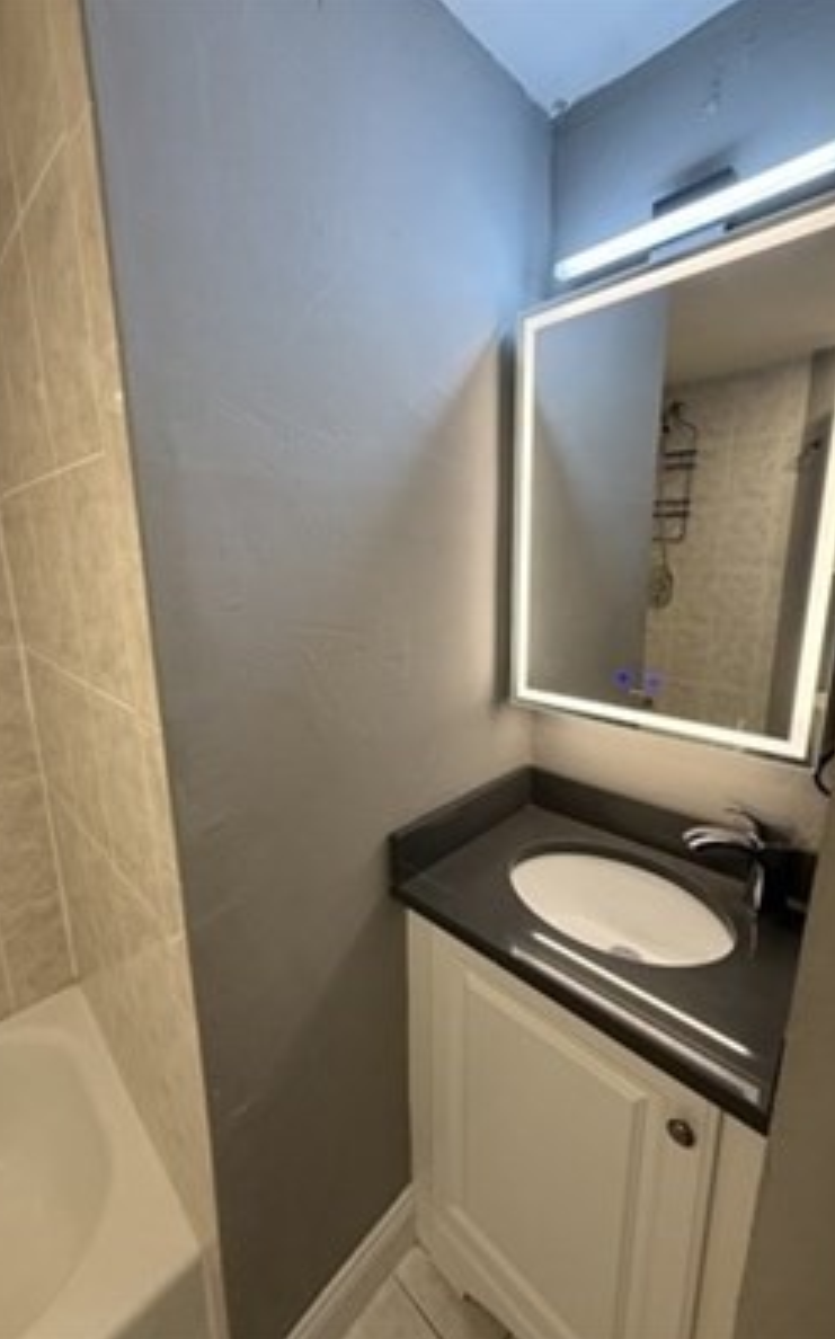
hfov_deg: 74.7
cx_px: 402
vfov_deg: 101.5
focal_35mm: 15
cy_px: 670
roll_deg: +0.2
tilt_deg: -11.7
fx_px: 547
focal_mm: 2.22
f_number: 2.2
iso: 200
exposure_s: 1/120
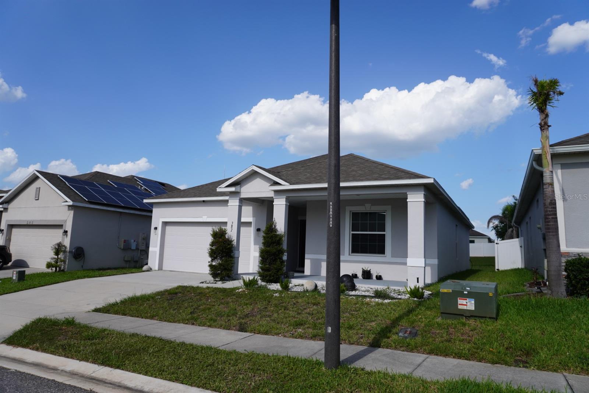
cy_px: 196
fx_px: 393
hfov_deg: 73.7
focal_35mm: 24
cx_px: 294
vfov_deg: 53.2
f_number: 5
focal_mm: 16
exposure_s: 1/1000
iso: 100
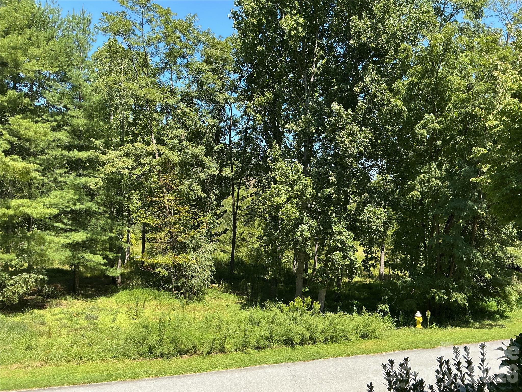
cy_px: 196
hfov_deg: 61.7
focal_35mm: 29
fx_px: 437
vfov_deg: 48.2
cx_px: 261
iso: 25
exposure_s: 1/469
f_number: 1.8
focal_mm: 3
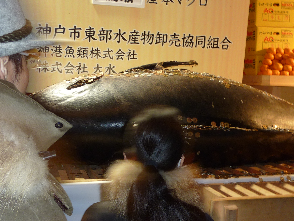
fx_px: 433
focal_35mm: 51
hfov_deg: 37.5
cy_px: 110
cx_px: 147
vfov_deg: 28.6
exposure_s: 1/8
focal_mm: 4.7
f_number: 3.4
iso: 100
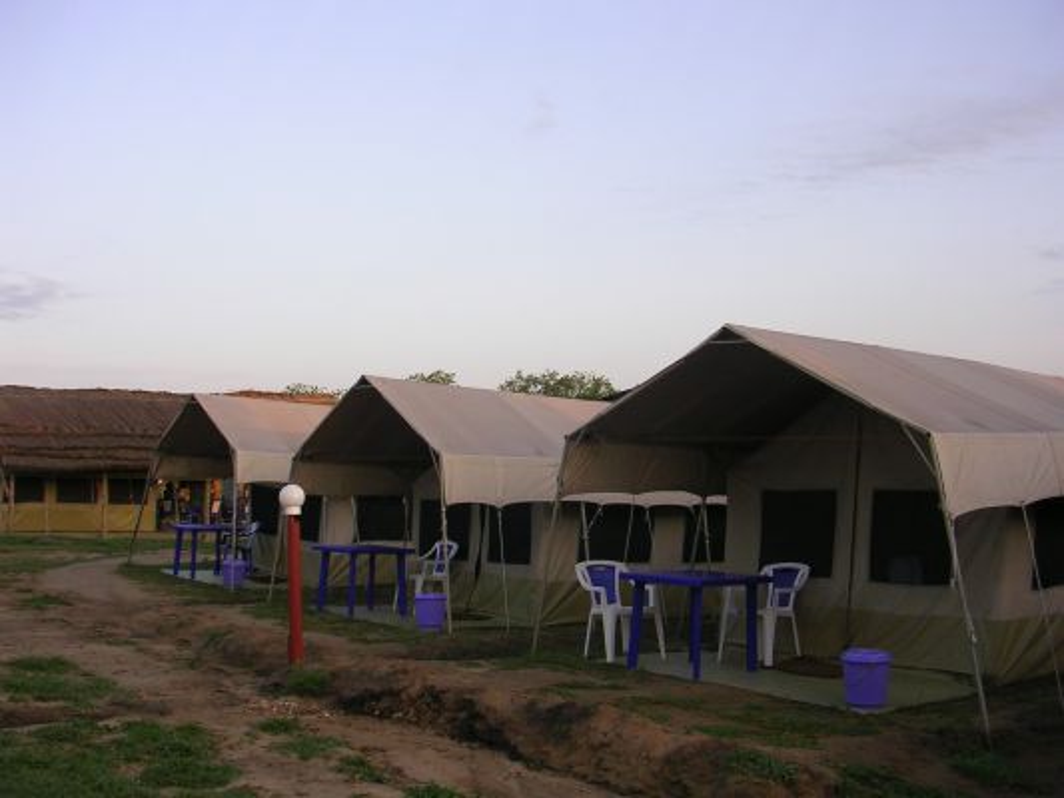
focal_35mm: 38
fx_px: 1168
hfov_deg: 49.0
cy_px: 399
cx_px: 532
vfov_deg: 37.7
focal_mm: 5.8
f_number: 2.8
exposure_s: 1/180
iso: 50
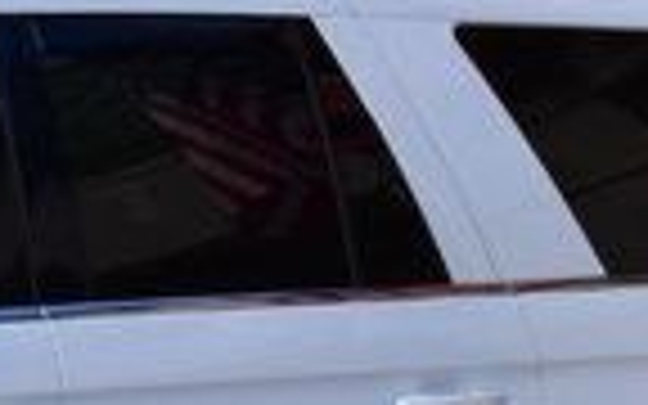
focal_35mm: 390
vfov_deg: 3.4
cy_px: 230
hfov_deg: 5.4
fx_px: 6887
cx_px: 230
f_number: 10
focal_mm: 36
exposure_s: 1/320
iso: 400
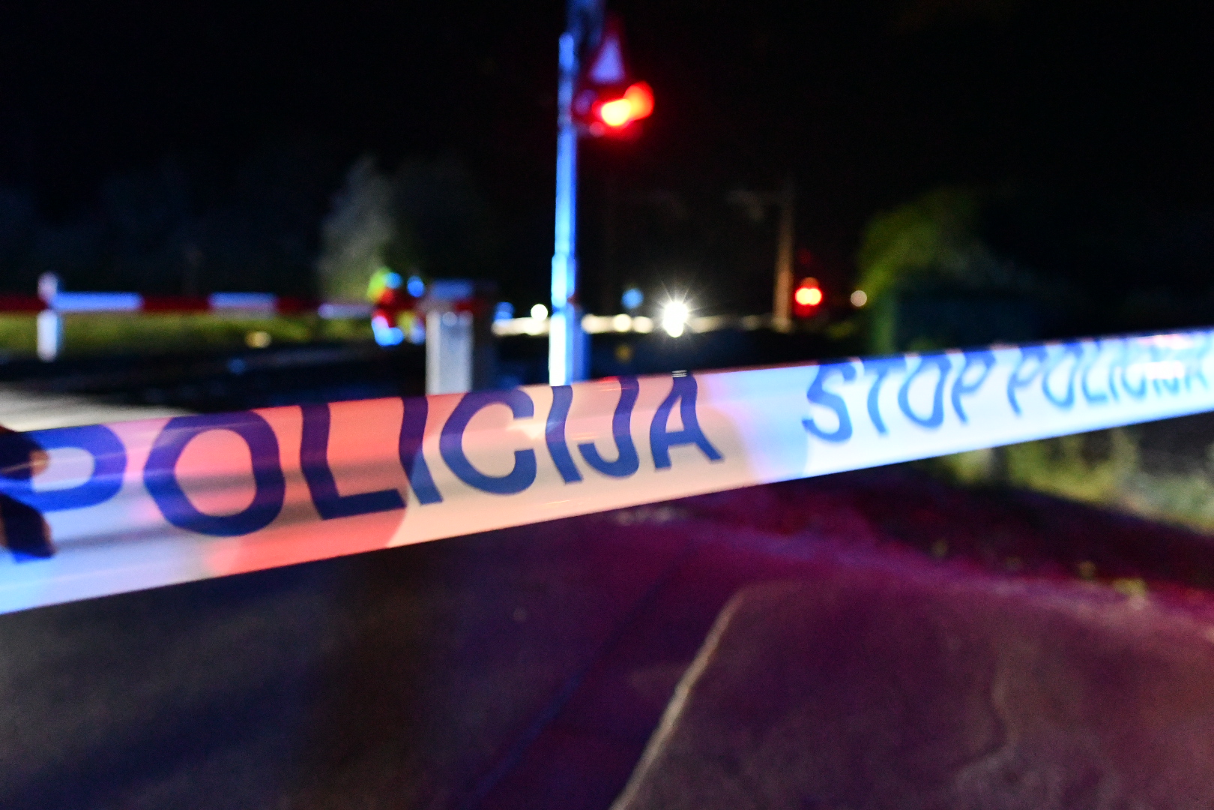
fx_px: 1012
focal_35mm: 30
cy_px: 405
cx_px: 607
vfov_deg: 43.6
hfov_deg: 61.9
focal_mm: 20
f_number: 2.8
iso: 12800
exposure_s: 1/60
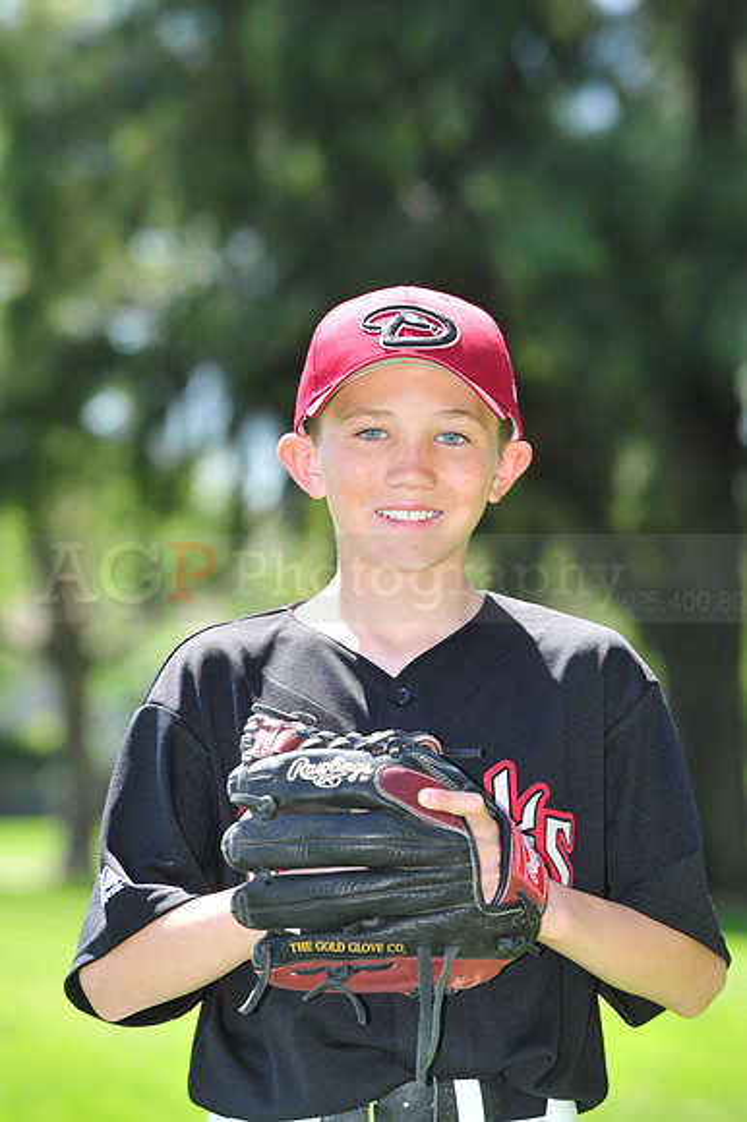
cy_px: 561
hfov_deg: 6.9
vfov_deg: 10.3
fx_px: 6232
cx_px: 374
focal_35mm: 200
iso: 200
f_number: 7.1
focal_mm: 200
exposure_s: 1/160
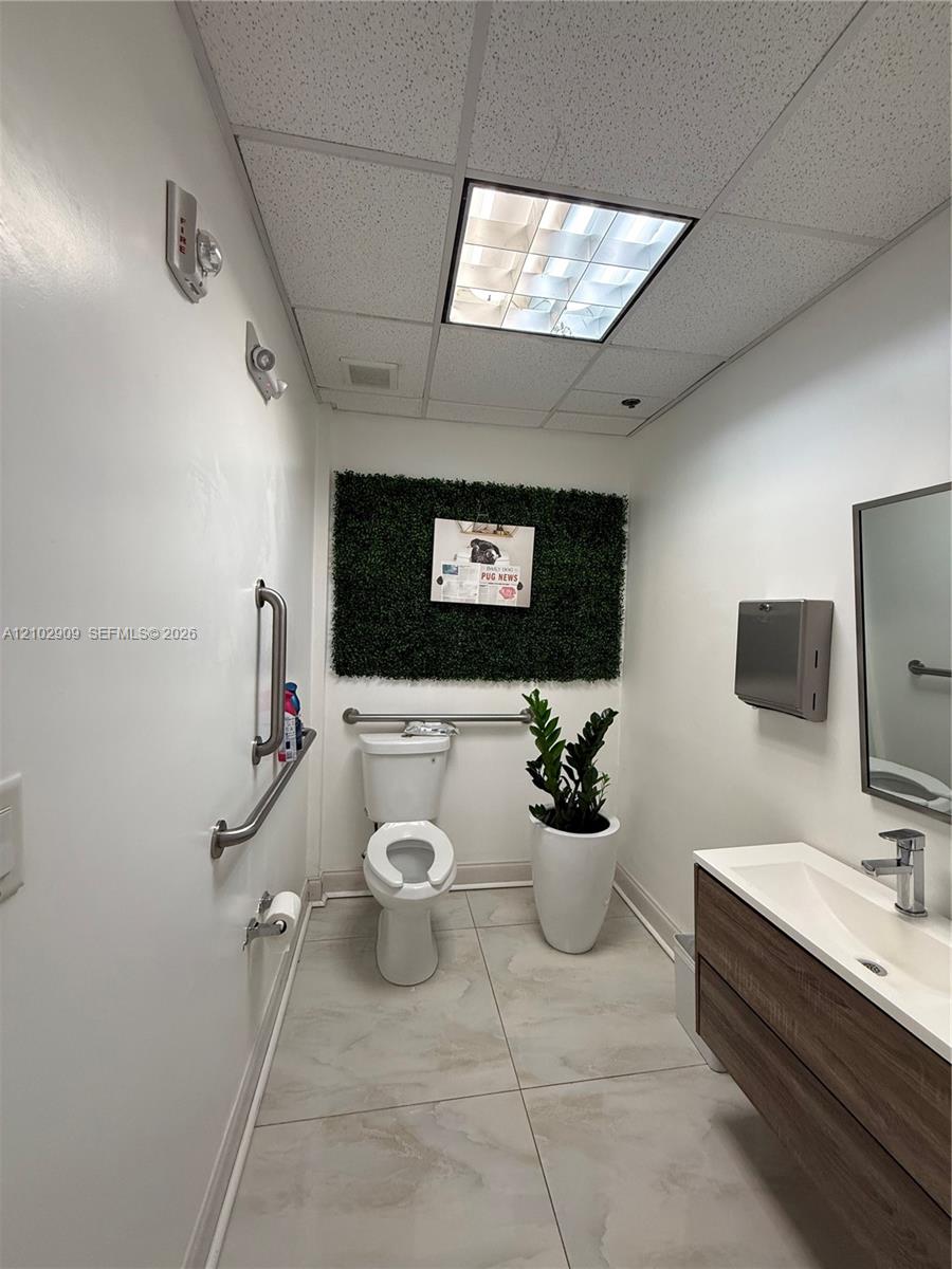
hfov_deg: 85.7
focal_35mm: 14
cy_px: 634
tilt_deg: -1.1
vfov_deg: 102.1
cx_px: 476
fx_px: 513
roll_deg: -1.6
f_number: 2.2
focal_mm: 2.22
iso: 250
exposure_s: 1/120
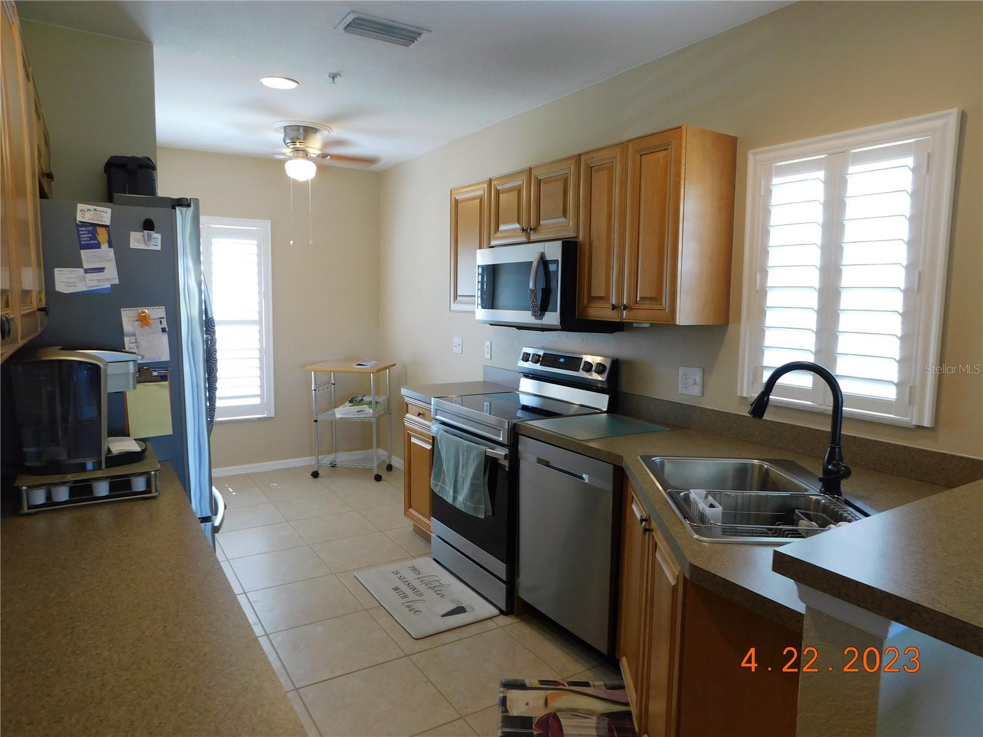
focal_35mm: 23
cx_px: 492
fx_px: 653
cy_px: 368
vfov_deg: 58.9
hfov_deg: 73.9
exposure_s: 1/30
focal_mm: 4
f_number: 3
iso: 125
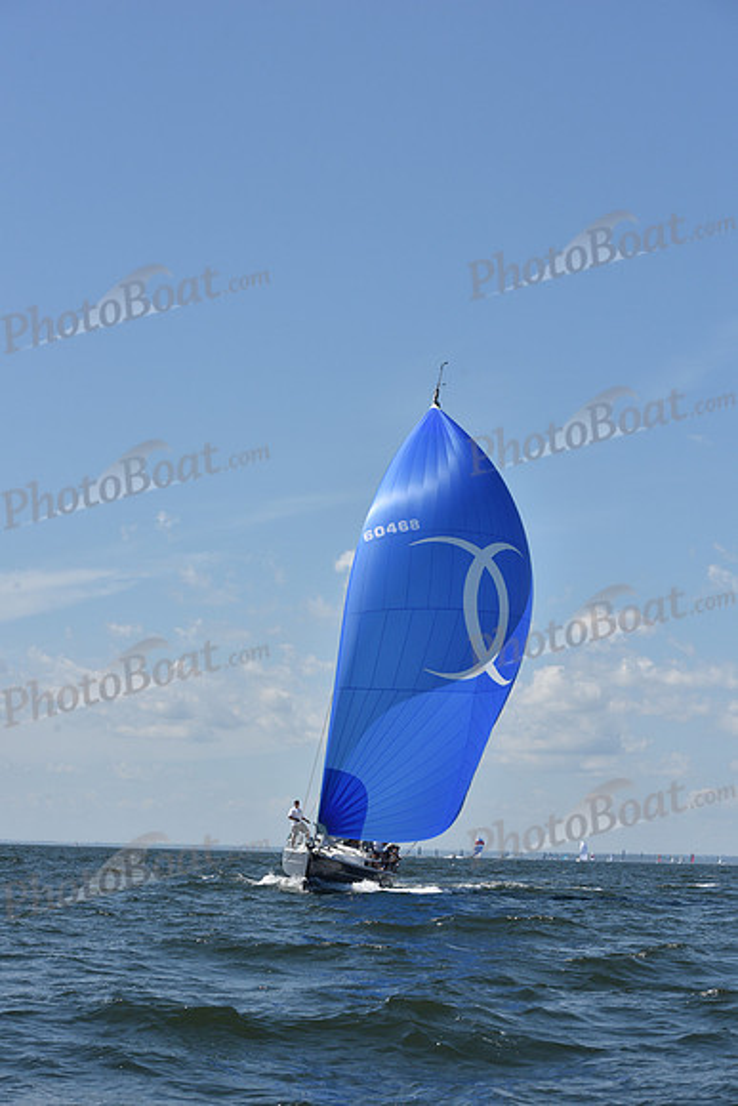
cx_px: 369
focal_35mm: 70
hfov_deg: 19.5
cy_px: 553
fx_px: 2151
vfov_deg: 28.8
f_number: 9
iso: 320
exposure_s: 1/1250
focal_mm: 70
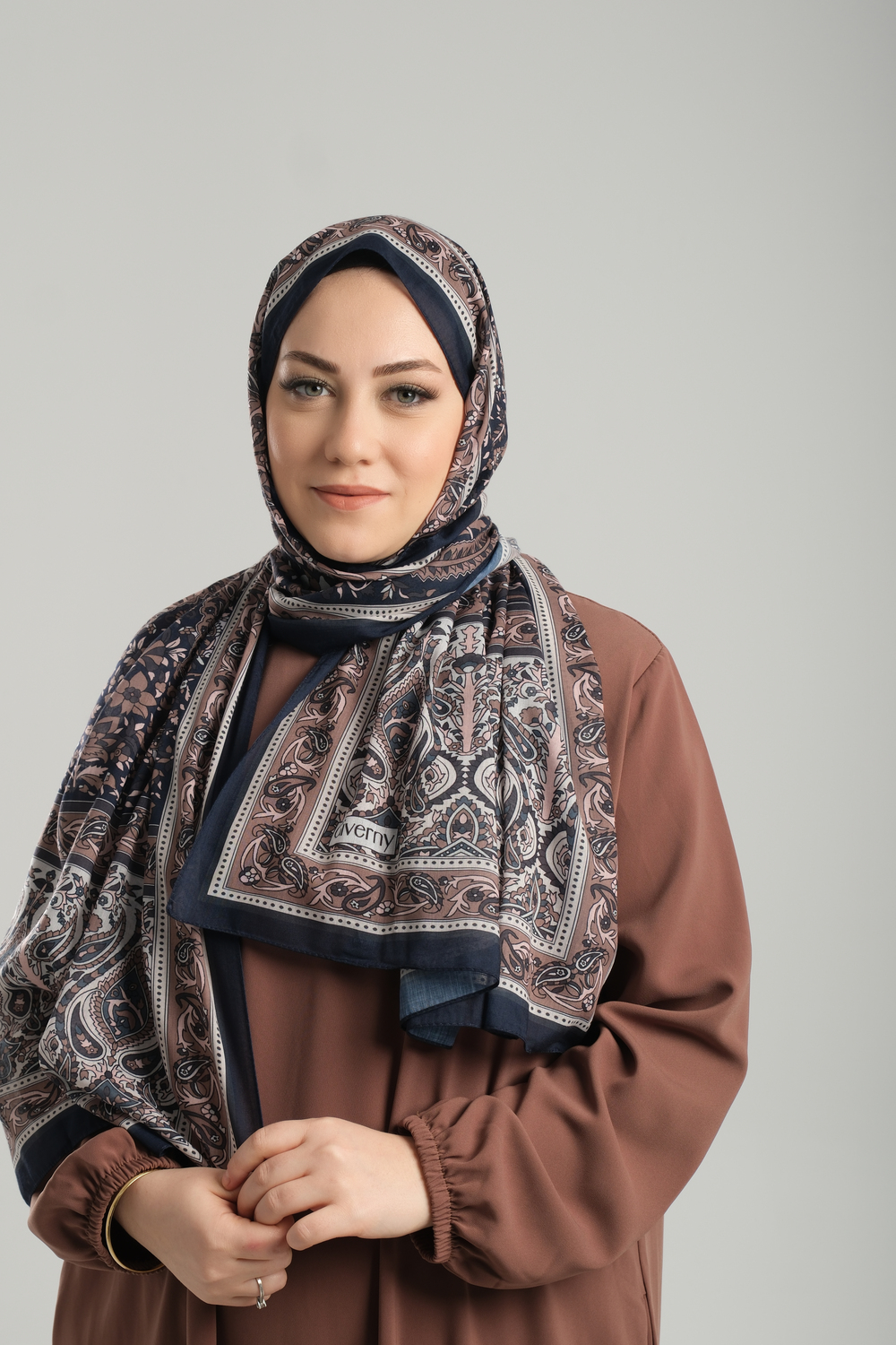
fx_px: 2240
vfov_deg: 33.4
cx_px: 373
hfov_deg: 22.6
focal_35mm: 60
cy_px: 751
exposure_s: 1/256
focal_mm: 33.2
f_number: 7.1
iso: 125
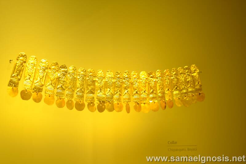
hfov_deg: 29.2
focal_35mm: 69
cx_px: 123
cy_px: 82
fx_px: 471
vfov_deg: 19.7
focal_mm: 46
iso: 100
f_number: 5.3
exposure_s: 1/6
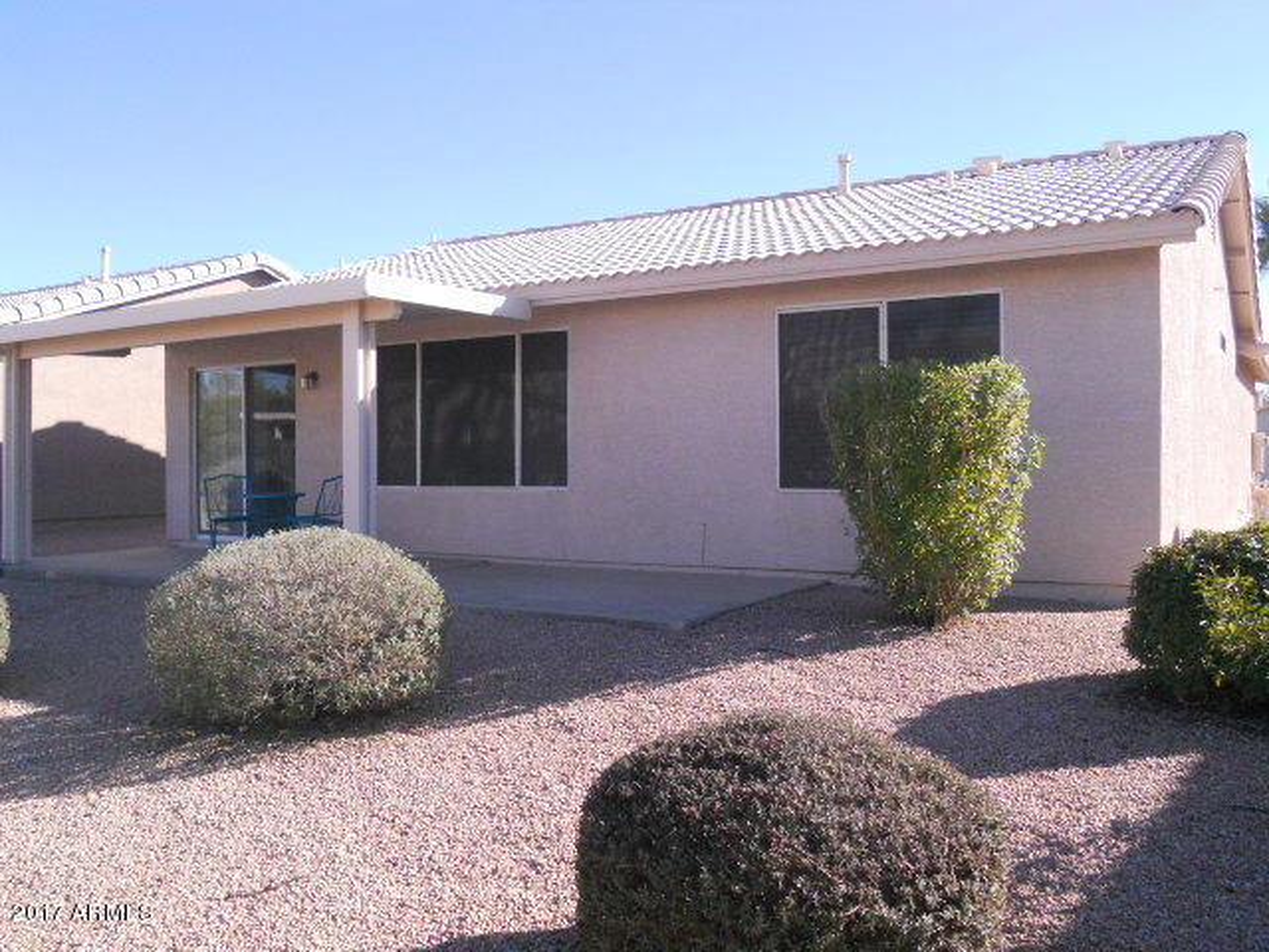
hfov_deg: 56.8
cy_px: 476
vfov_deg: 44.2
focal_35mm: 32
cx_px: 634
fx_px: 1173
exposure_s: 1/250
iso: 400
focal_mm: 5.8
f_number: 8.8
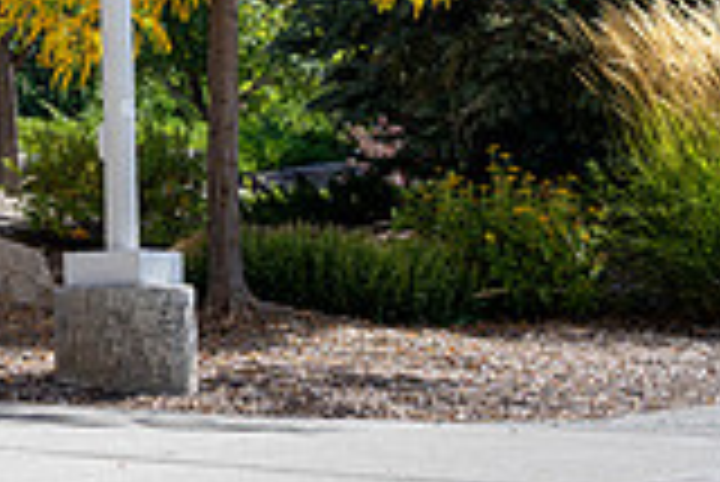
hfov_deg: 14.0
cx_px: -436
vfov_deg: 10.0
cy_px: -173
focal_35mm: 135
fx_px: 2702
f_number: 2.8
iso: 100
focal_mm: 36
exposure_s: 1/800
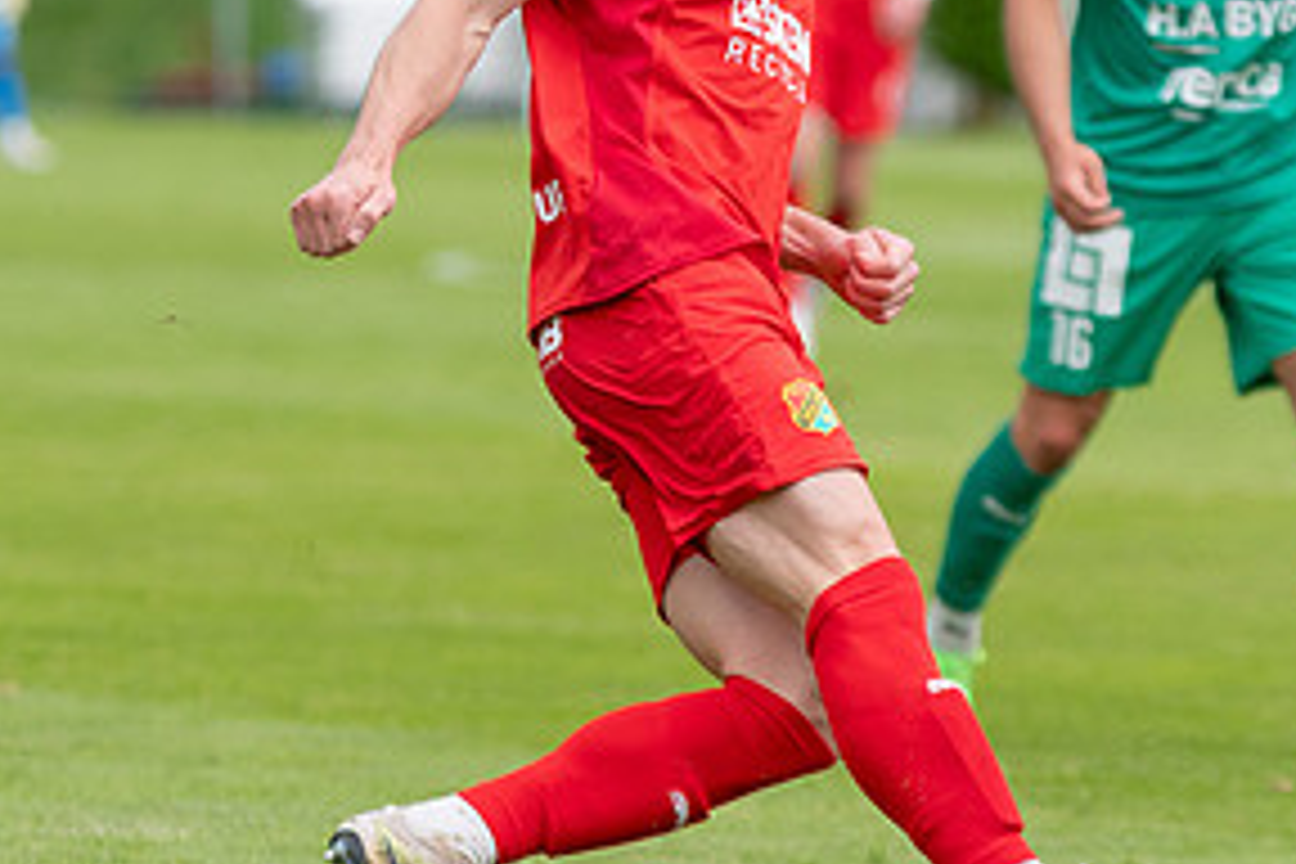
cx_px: 580
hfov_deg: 4.2
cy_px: 331
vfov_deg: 2.8
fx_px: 17675
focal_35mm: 491
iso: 400
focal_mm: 150
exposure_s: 1/1250
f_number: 3.2
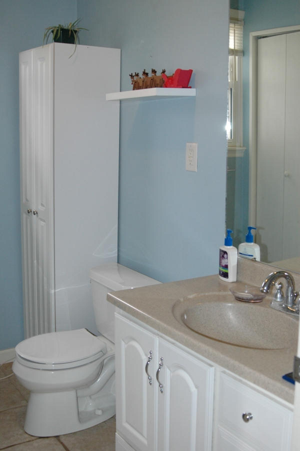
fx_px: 526
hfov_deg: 31.8
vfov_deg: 46.4
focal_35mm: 42
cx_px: 150
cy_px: 226
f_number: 4
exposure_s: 1/60
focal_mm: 28
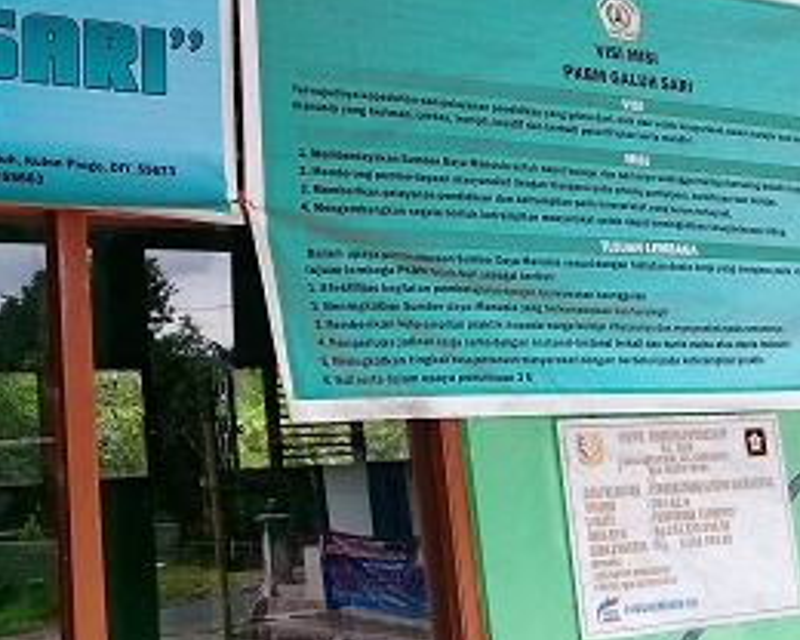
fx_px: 1350
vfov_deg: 26.6
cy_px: 240
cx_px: 182
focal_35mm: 57
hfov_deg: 32.3
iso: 64
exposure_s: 1/228
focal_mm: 3.3
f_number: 2.2
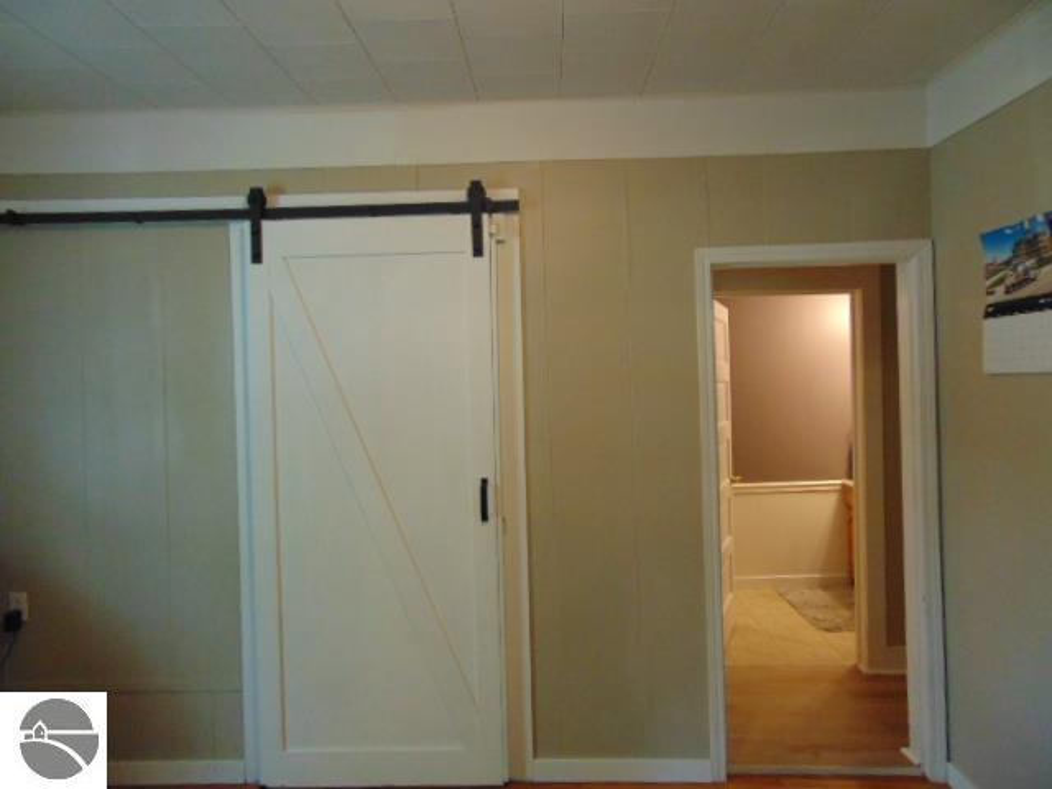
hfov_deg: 69.4
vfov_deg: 54.9
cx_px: 526
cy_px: 394
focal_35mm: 25
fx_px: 760
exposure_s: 1/30
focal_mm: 4.5
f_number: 3
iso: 320
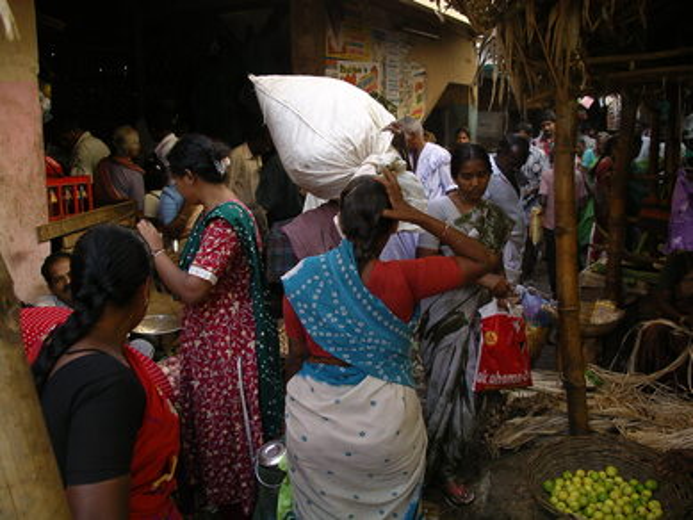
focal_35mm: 37
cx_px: 346
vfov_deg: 38.7
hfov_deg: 50.1
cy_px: 260
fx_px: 741
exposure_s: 1/136
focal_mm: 7.8
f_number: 2.8
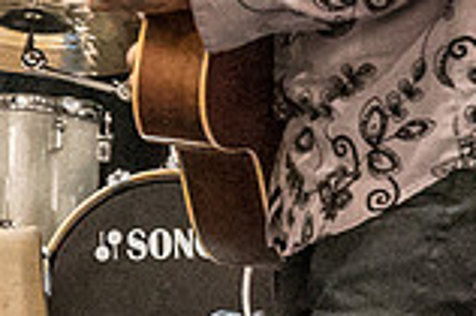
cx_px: -16
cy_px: -202
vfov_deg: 4.2
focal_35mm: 328
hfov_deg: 6.3
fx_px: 4332
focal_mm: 61
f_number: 5.6
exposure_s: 1/200
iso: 10000
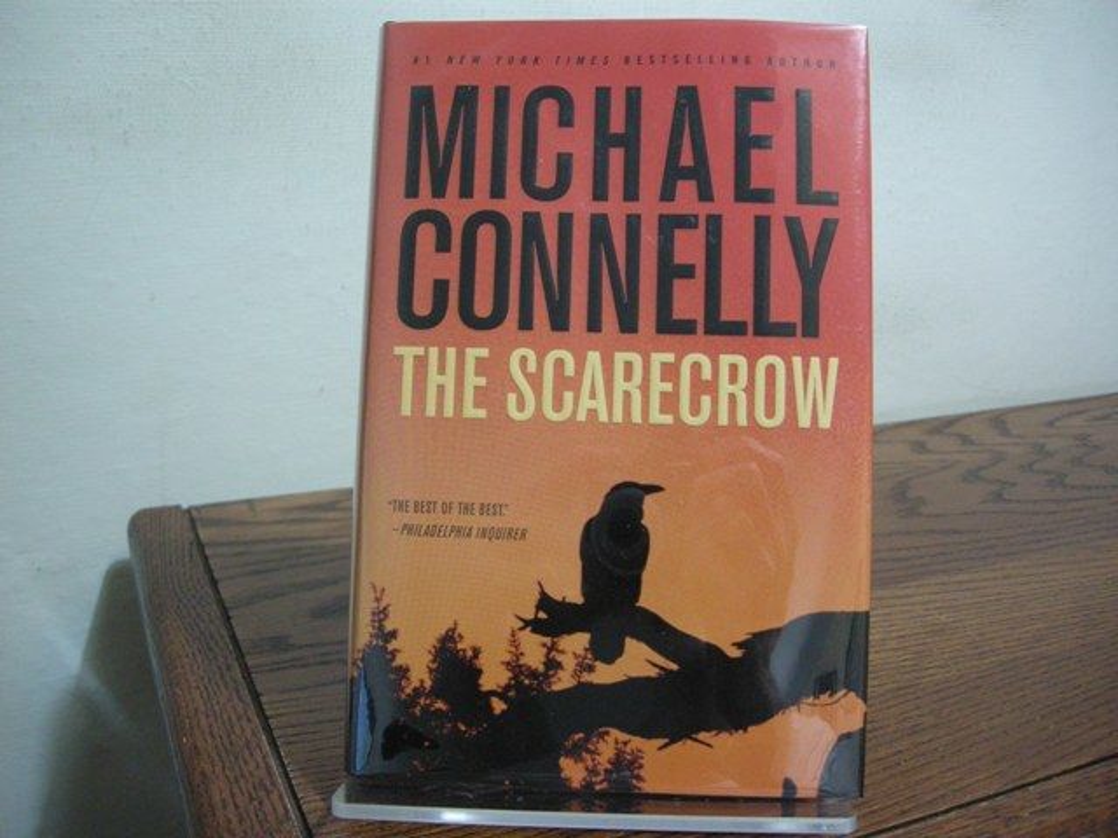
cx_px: 559
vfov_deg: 39.7
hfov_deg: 51.4
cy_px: 419
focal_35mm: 36
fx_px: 1163
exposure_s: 1/24.3
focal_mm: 7.5
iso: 400
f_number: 2.7
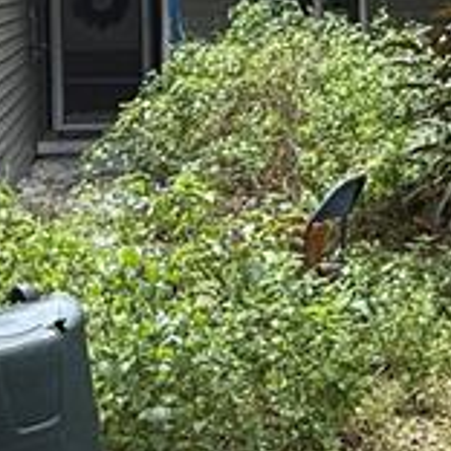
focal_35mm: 81
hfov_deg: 21.4
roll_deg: +1.2
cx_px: 185
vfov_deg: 20.2
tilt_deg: +1.8
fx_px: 1194
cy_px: -75
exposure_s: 1/304
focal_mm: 2.22
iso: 64
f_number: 2.2
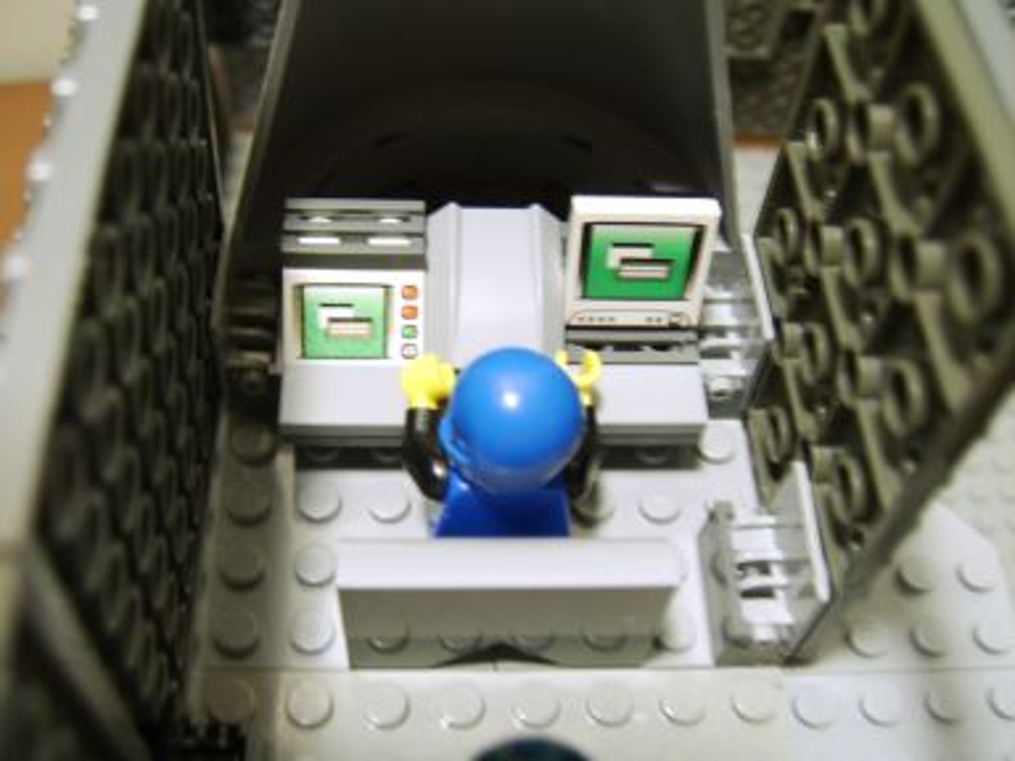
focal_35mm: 31
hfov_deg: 58.4
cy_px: 380
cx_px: 508
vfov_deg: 45.4
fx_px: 909
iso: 71
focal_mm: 8.13
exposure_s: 1/3
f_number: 2.7
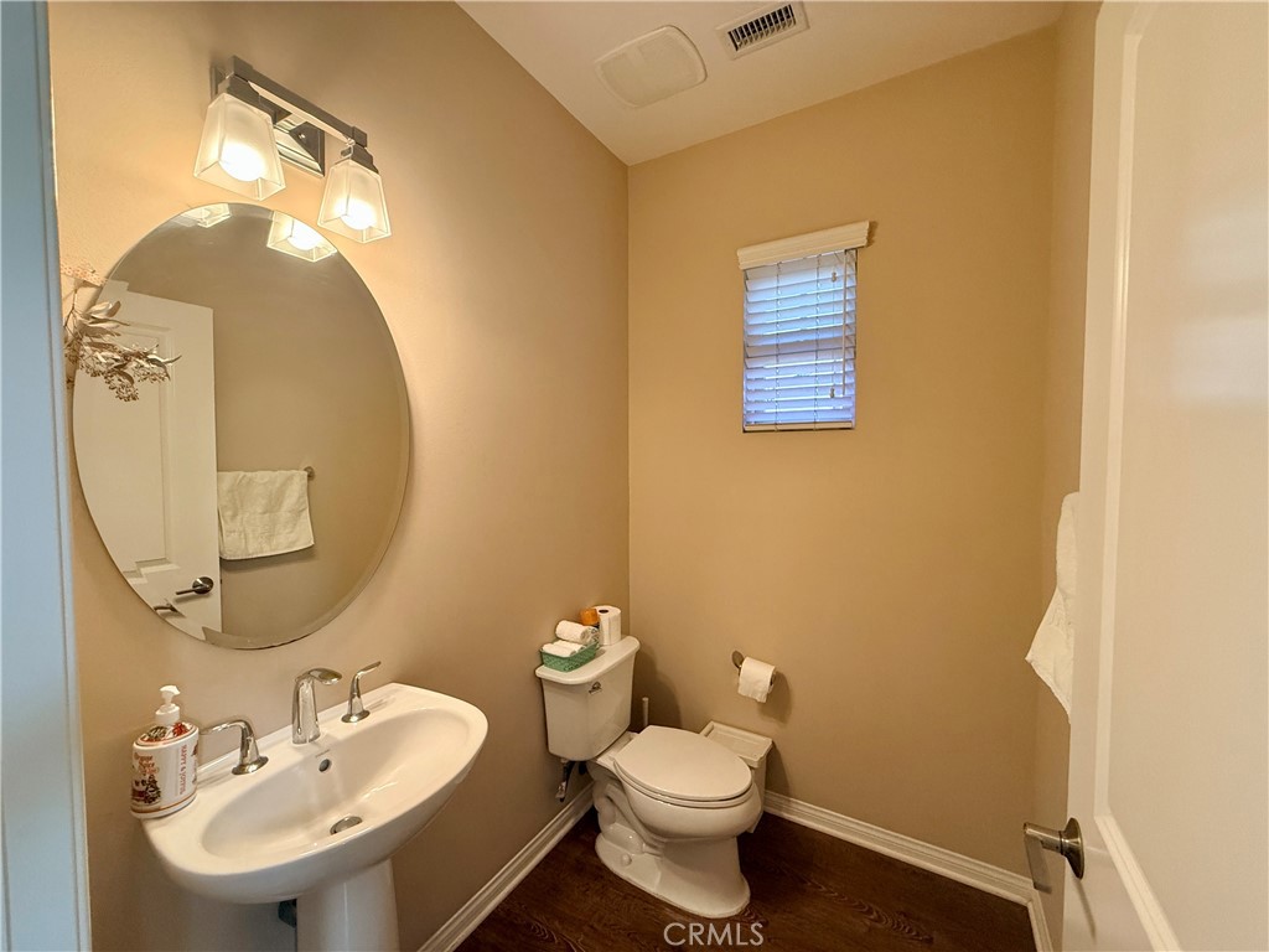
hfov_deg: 102.1
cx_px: 634
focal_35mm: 14
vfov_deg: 85.7
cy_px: 476
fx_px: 513
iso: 400
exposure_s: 1/120
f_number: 2.2
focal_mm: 2.22
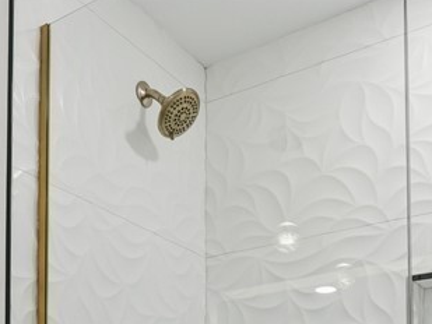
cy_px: 496
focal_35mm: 54
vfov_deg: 22.0
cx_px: 130
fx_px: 674
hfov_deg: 35.0
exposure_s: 1/200
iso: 400
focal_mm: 16
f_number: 9
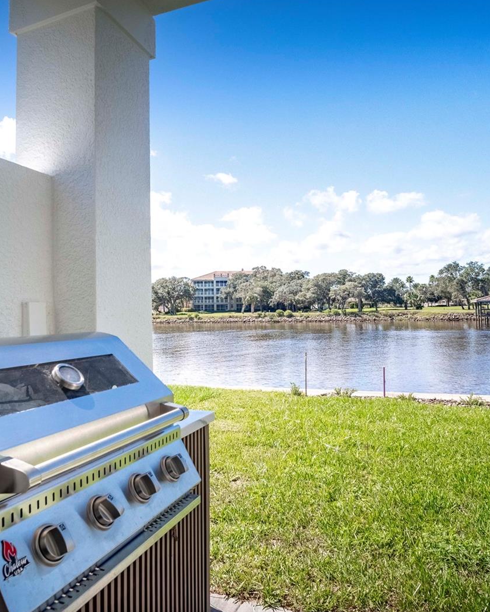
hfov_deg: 59.2
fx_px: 430
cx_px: 215
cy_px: 308
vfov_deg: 70.9
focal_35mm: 24
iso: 640
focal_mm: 11
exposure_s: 1/4000
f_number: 5.6
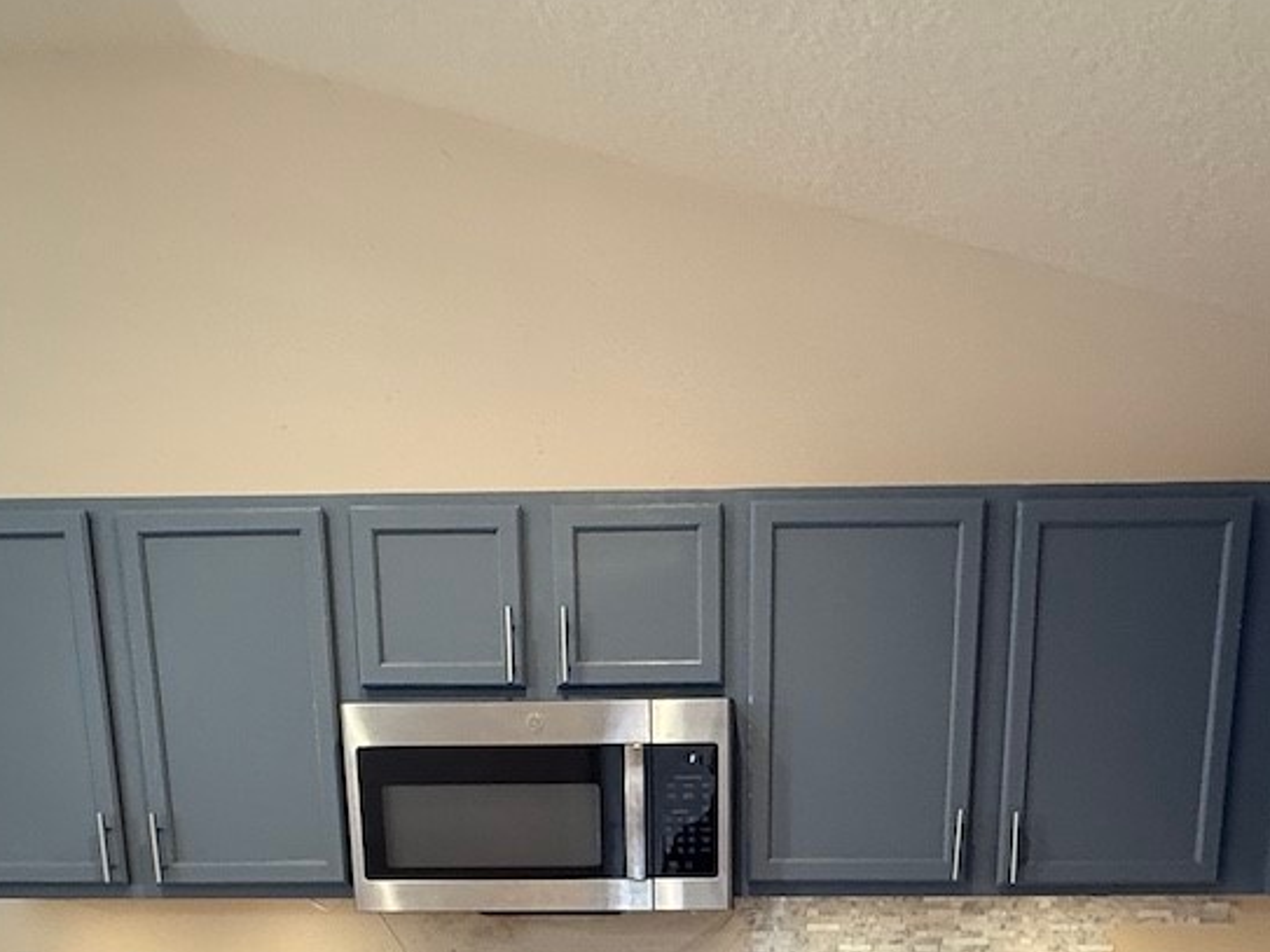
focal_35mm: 33
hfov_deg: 55.3
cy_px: 1102
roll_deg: +0.6
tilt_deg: -12.3
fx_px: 1210
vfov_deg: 35.3
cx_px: 681
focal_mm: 2.22
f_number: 2.2
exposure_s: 1/60
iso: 400
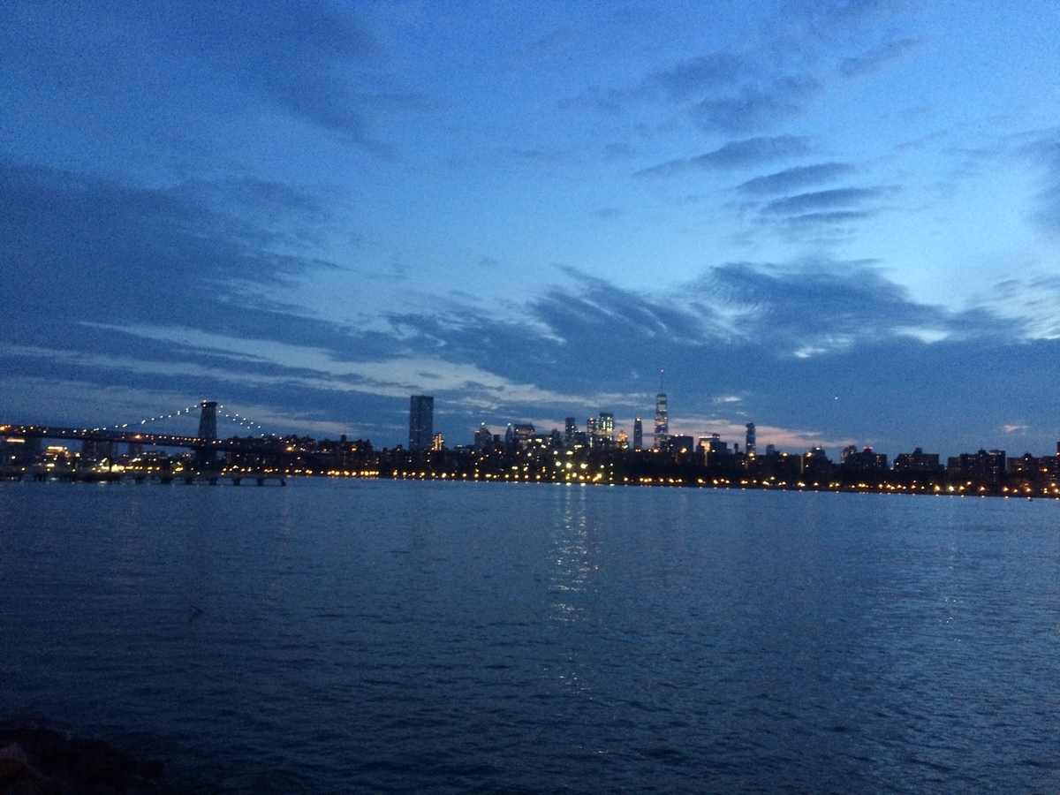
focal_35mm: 29
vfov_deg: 48.2
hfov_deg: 61.7
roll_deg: -1.3
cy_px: 398
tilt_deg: +7.9
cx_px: 530
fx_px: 888
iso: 320
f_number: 2.2
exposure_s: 1/17
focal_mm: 4.15
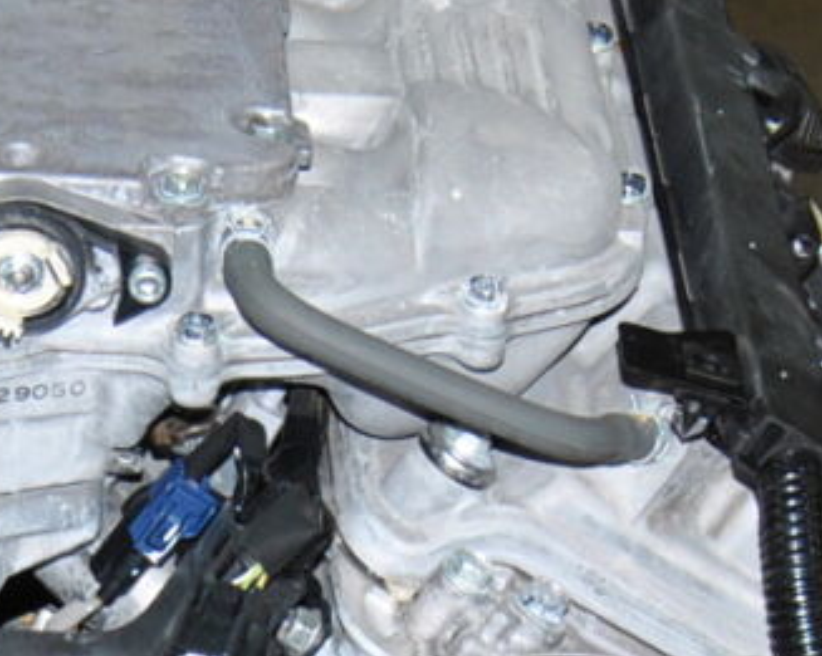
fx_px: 5372
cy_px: 896
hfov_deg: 8.7
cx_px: 43
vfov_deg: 6.9
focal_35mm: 221
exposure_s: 1/200
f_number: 6.3
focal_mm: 32
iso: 400
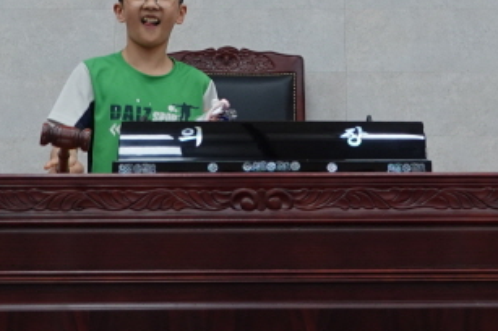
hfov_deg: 20.2
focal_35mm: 101
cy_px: 0
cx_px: 251
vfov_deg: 13.3
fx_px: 1396
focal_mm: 11.51
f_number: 2.8
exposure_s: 1/40
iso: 125
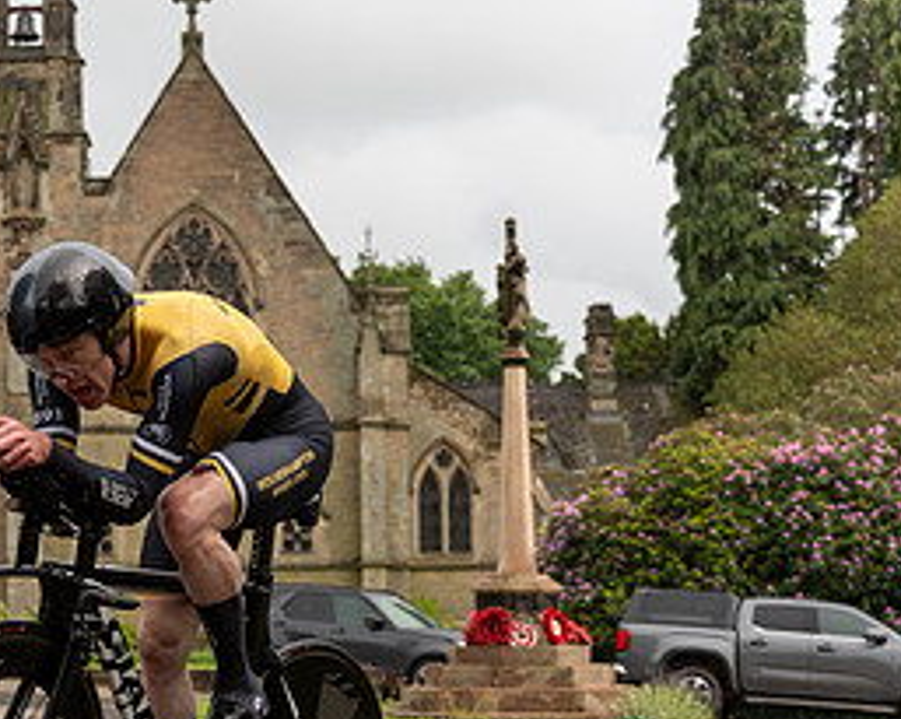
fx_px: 2104
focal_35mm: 79
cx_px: 105
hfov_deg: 23.6
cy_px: 577
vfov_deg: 19.2
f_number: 3.2
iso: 160
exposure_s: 1/1000
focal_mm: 36
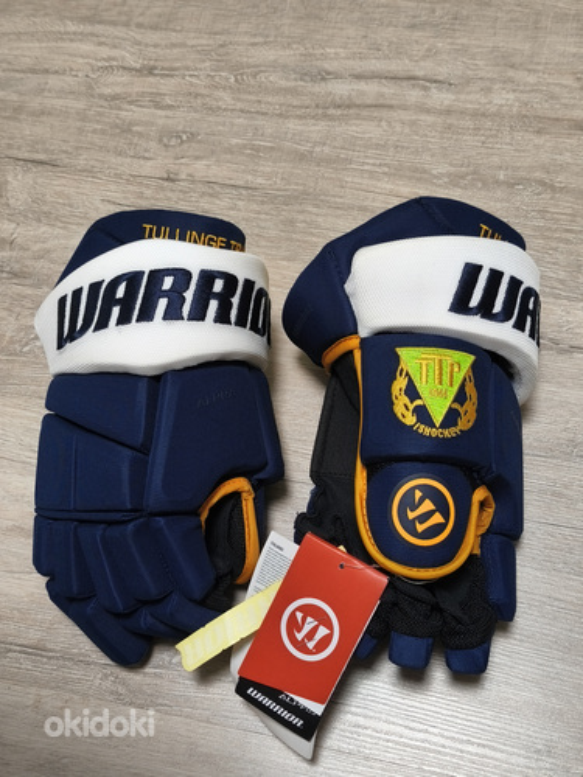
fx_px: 1033
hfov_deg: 31.5
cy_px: 388
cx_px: 292
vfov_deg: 41.2
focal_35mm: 46
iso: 640
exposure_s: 1/50
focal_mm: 6.18
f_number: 1.65
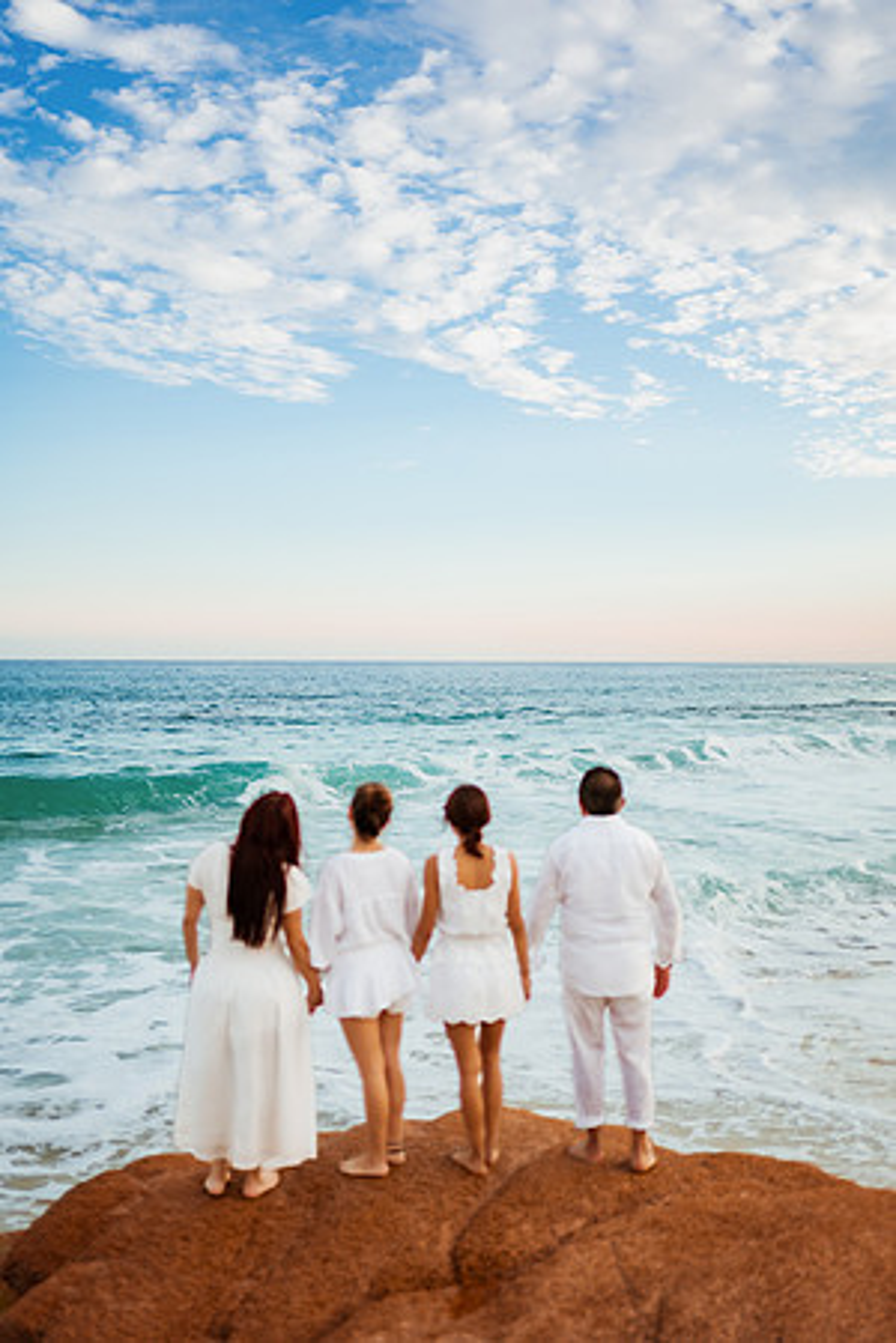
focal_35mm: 35
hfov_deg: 37.9
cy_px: 672
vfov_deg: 54.4
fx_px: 1307
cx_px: 448
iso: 100
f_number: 1.4
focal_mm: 35
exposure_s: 1/1000
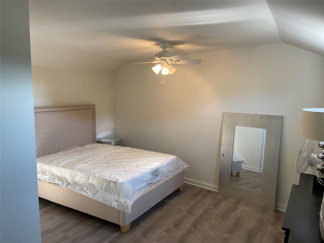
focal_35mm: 26
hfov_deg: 67.3
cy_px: 122
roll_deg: -0.5
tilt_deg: -8.4
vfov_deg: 53.1
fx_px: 243
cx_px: 162
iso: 125
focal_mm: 5.1
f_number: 1.6
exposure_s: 1/120
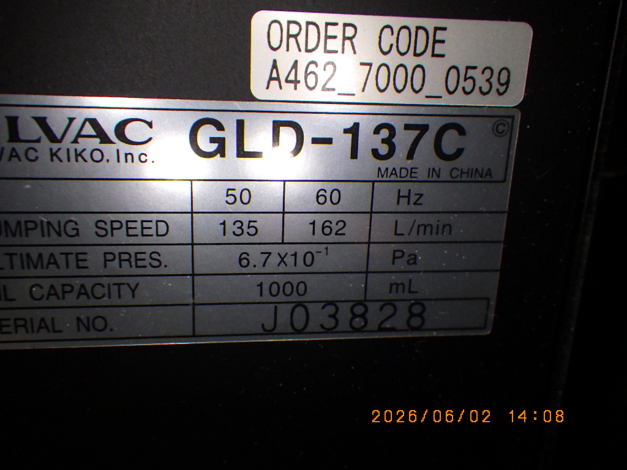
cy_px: 235
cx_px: 314
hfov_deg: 54.0
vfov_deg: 41.8
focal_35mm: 34
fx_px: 616
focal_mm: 6.1
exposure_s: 1/50
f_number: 3.8
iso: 1000
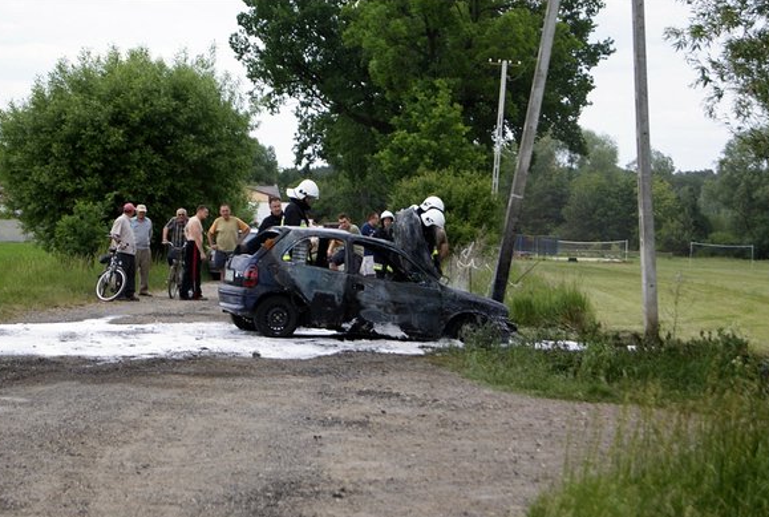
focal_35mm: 93
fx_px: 1982
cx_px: 349
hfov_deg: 22.0
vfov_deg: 14.9
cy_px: 284
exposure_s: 1/800
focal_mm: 55
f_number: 5.6
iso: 400
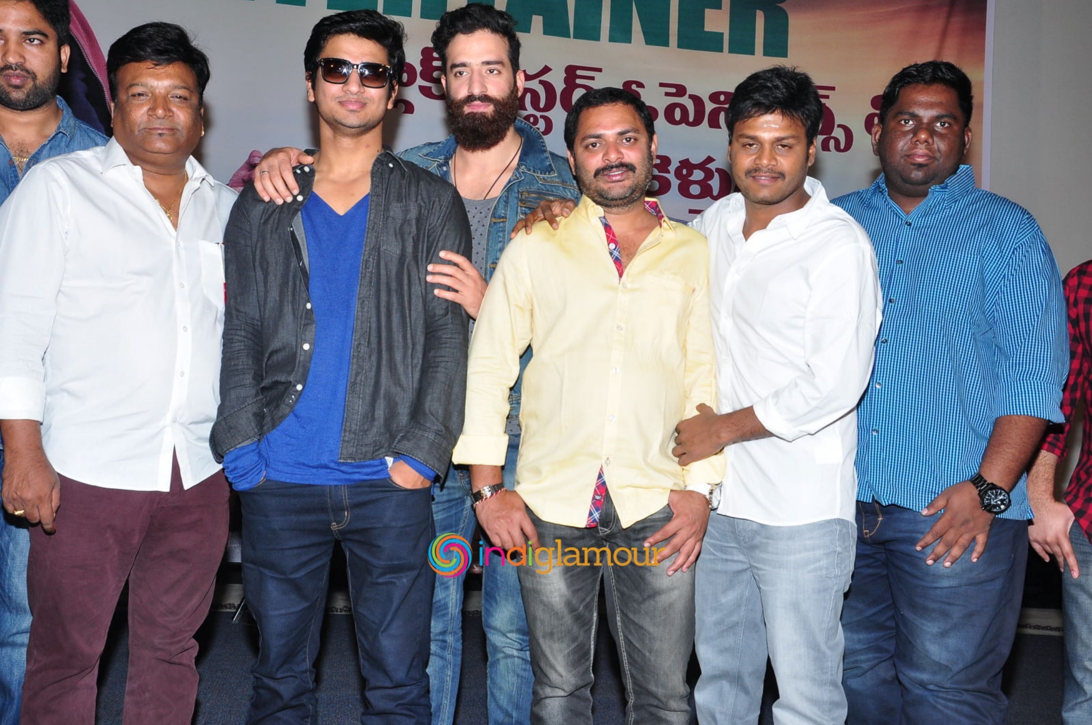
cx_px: 546
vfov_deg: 34.1
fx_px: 1182
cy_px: 362
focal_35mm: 39
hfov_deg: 49.6
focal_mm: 26
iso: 400
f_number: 8
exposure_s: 1/125
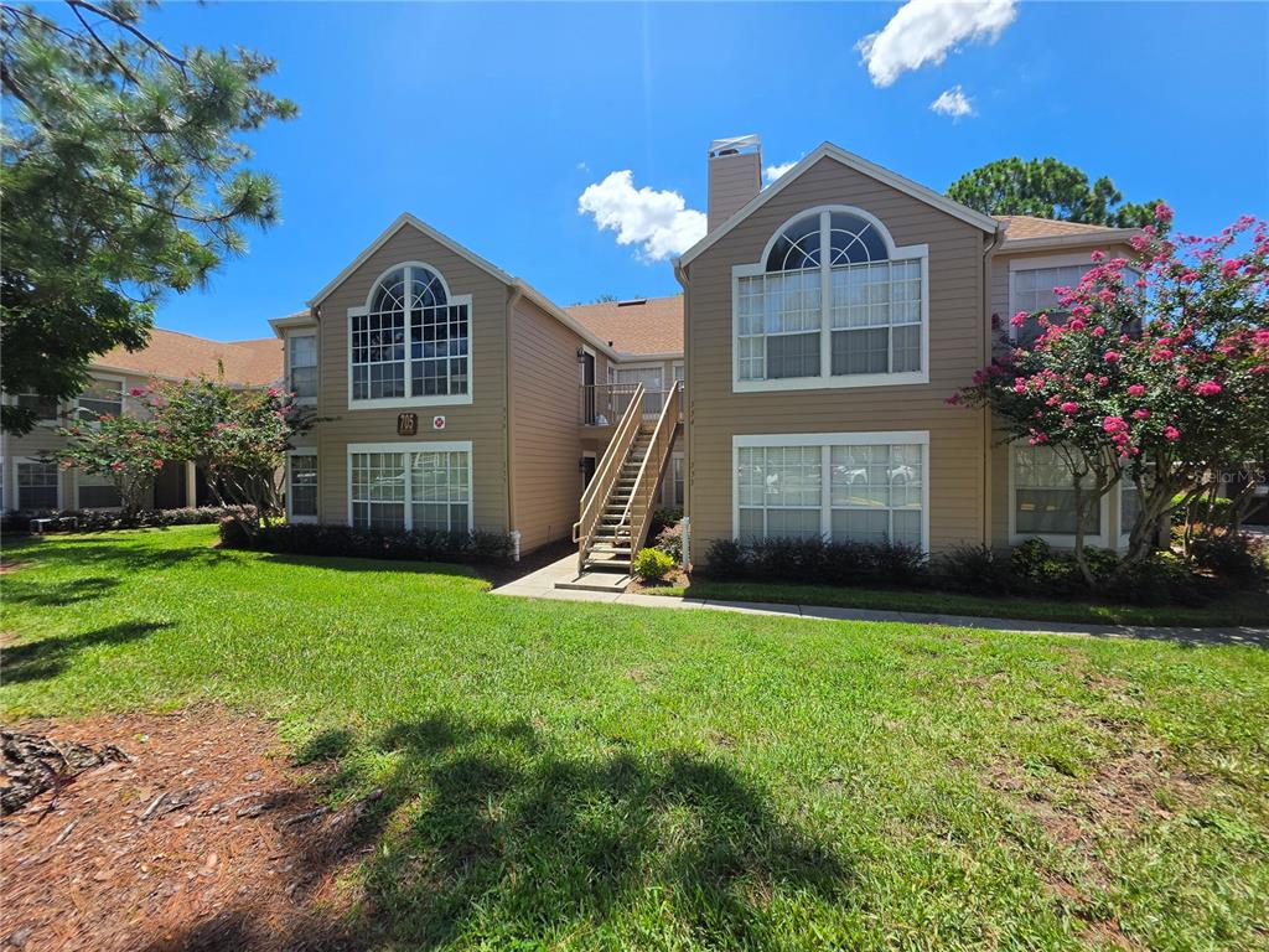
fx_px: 477
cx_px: 634
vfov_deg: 89.9
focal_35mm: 13
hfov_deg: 106.2
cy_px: 476
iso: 32
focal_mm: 2.2
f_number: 1.9
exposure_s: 1/1571
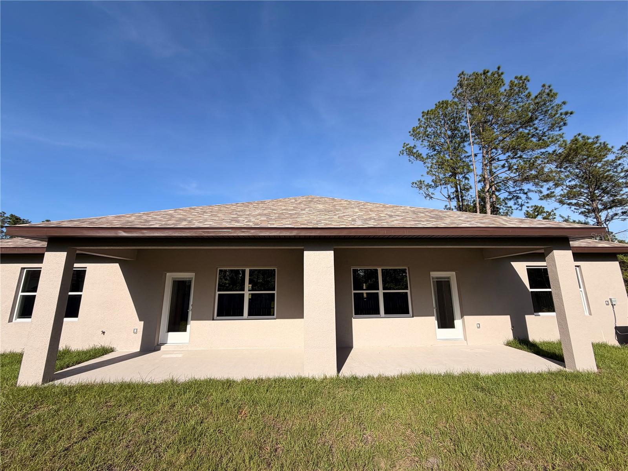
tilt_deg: +11.2
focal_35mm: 14
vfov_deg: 85.7
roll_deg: +0.2
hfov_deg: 102.1
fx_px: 254
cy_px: 236
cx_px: 314
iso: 20
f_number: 2.2
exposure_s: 1/830
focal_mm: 2.22
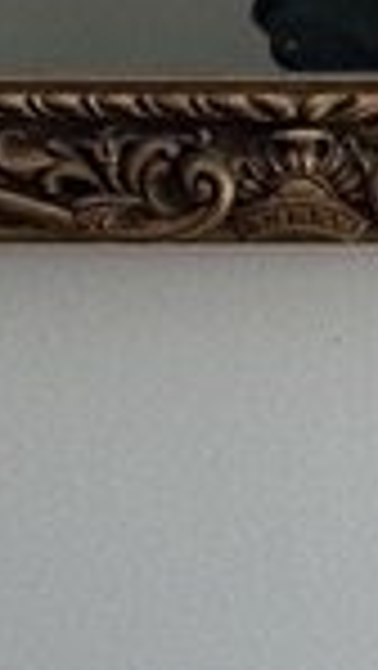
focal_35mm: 360
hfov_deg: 3.4
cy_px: -845
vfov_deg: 5.8
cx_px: 666
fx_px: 6404
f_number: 1.78
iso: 80
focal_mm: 6.86
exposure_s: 1/77
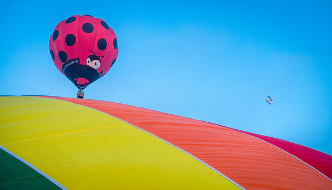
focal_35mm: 47
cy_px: 85
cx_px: 166
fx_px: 419
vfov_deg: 25.5
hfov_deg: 43.2
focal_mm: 16.17
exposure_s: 1/250
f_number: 4
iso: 125
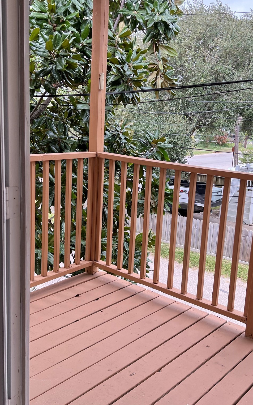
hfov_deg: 34.4
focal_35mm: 37
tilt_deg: -13.7
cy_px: 204
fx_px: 408
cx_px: 119
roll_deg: -2.0
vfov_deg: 52.8
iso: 50
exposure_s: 1/666
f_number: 1.5
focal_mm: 5.7
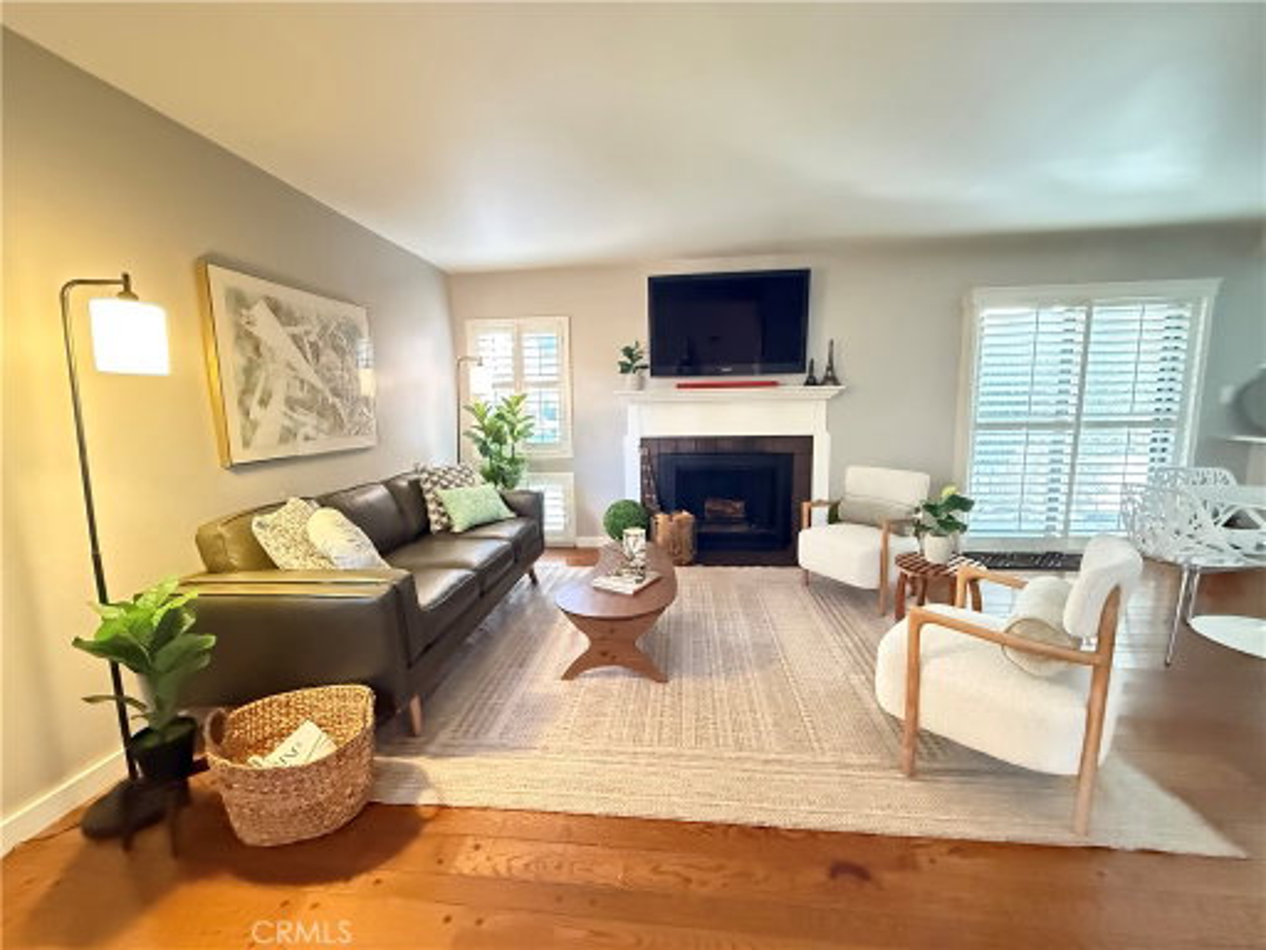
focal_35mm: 14
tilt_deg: -7.9
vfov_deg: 85.7
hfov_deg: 102.1
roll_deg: +0.3
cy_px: 475
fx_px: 512
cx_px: 633
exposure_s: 1/40
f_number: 2.2
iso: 1600
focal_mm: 2.22
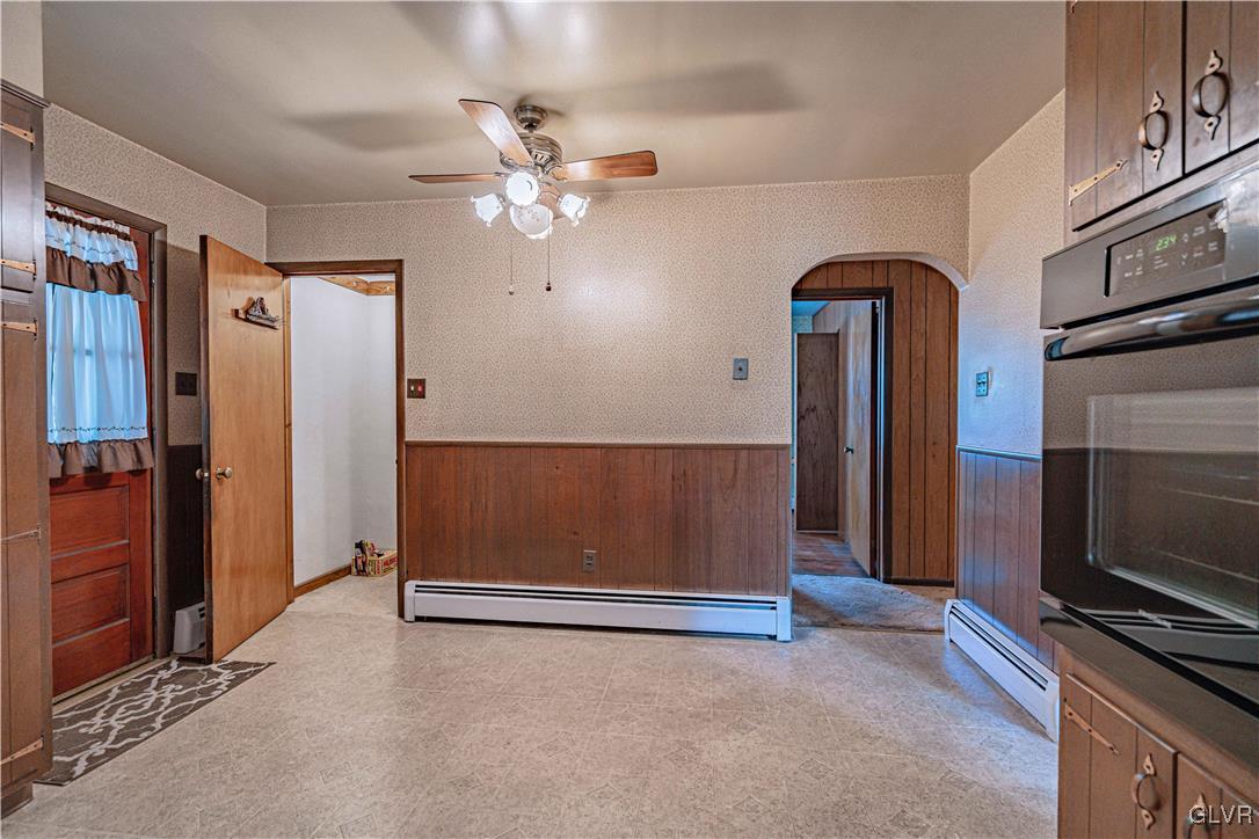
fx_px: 560
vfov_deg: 73.7
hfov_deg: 96.7
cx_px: 630
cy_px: 420
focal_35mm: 16
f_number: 4
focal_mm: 16
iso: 1000
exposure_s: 1/200
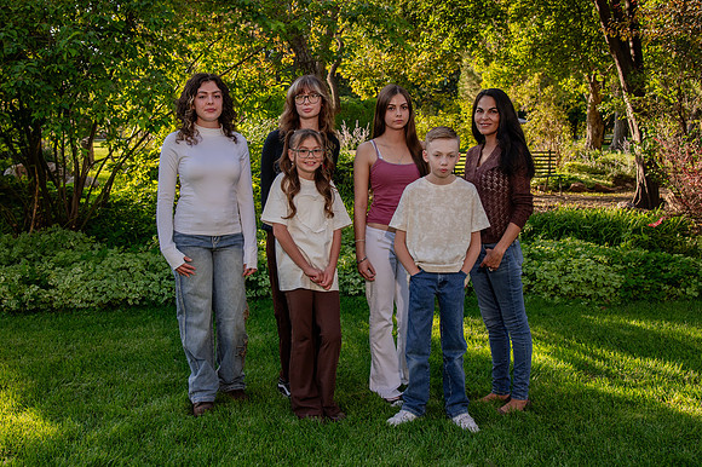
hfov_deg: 44.1
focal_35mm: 44
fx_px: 866
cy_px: 194
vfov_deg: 30.1
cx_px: 351
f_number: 8
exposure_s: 1/250
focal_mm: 38
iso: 500
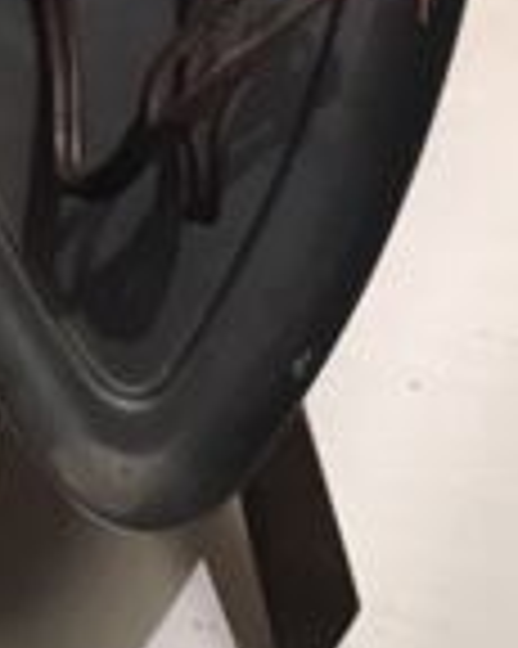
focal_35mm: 126
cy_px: -360
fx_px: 2417
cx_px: -306
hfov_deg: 11.6
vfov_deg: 14.2
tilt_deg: -65.0
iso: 32
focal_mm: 4.15
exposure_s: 1/33
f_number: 2.2
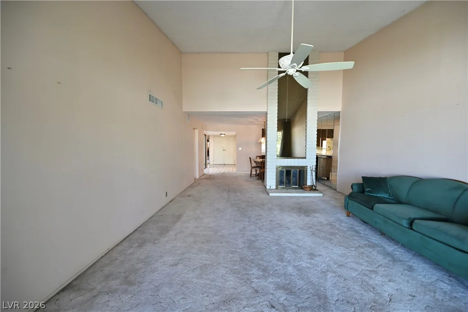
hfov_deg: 104.2
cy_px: 156
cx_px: 234
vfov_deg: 81.2
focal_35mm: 14
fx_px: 182
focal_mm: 14
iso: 800
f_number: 5
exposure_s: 1/60
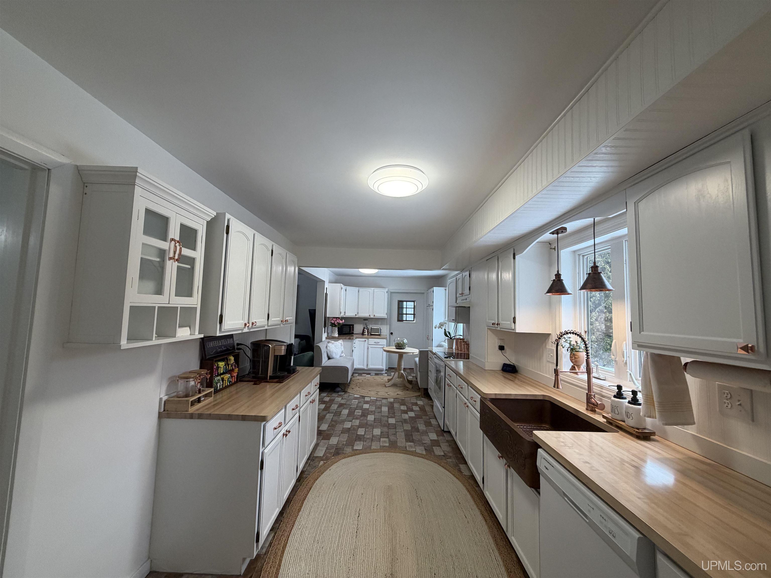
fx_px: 312
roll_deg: -1.5
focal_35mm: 14
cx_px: 386
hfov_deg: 102.1
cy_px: 289
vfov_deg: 85.7
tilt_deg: +3.5
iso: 160
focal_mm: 2.22
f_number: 2.2
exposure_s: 1/120
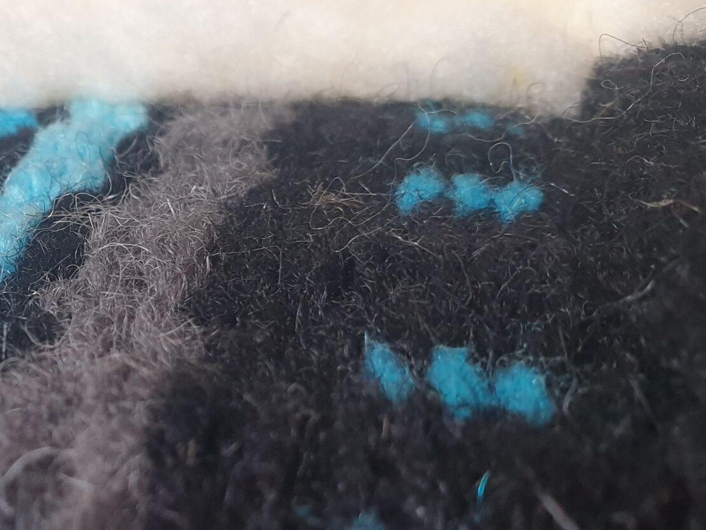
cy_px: 295
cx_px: -20
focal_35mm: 60
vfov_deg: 24.4
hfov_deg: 29.7
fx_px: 1224
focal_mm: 4.3
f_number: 2.4
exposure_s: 1/50
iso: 160
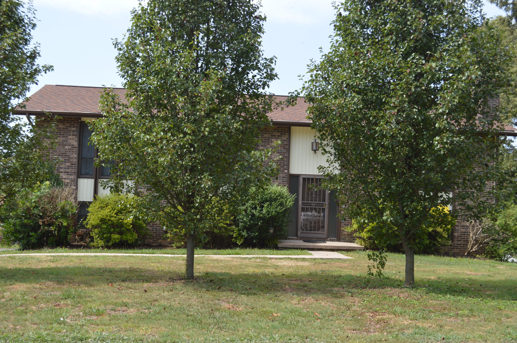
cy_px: 172
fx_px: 689
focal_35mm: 48
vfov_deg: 28.0
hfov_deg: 41.1
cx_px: 258
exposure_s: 1/200
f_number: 6.3
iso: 100
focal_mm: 32
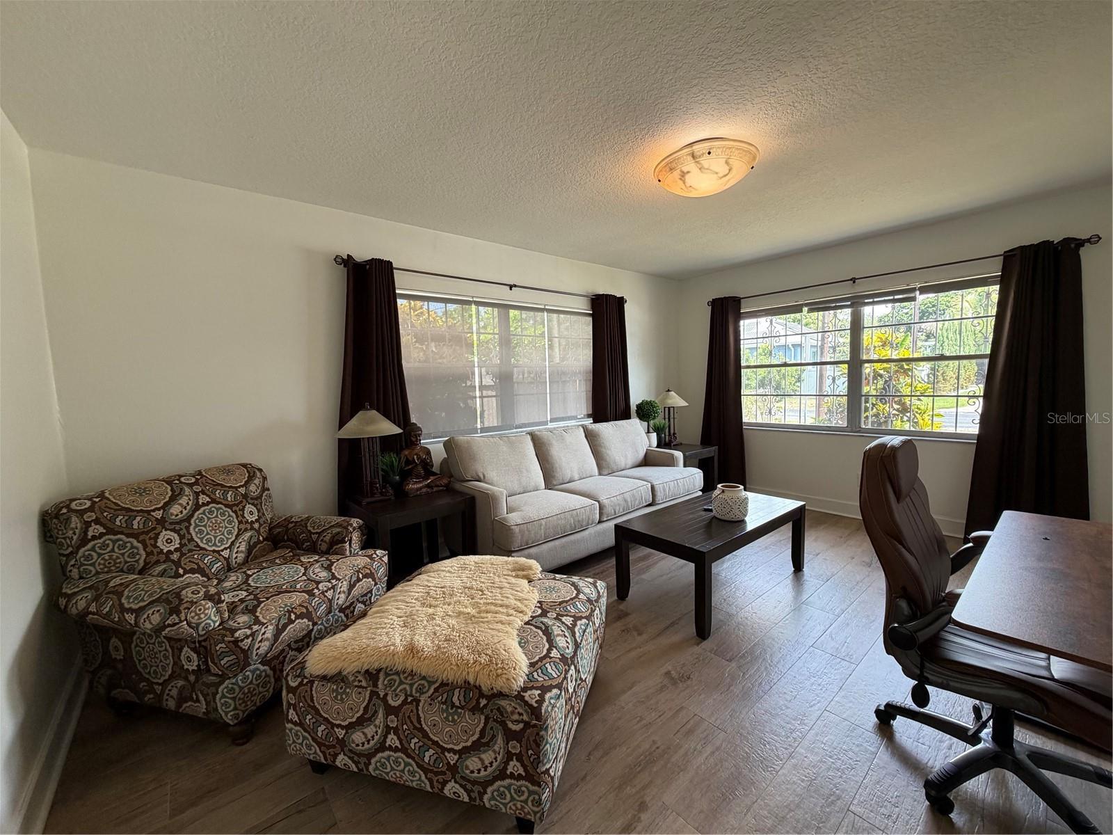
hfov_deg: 102.1
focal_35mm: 14
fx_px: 450
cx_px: 556
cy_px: 418
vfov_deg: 85.7
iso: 160
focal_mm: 2.22
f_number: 2.2
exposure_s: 1/120
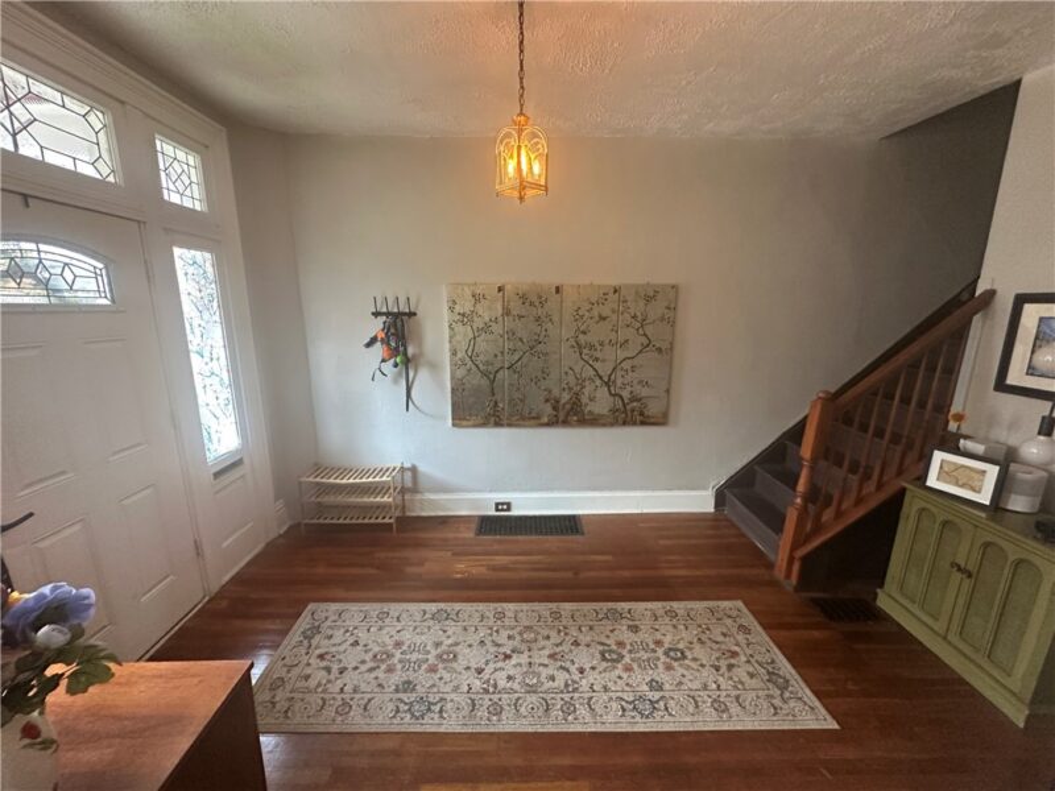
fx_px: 427
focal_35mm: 14
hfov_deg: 102.1
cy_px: 396
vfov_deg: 85.7
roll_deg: -0.4
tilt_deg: -12.3
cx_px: 528
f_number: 2.2
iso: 400
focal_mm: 2.22
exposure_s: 1/60
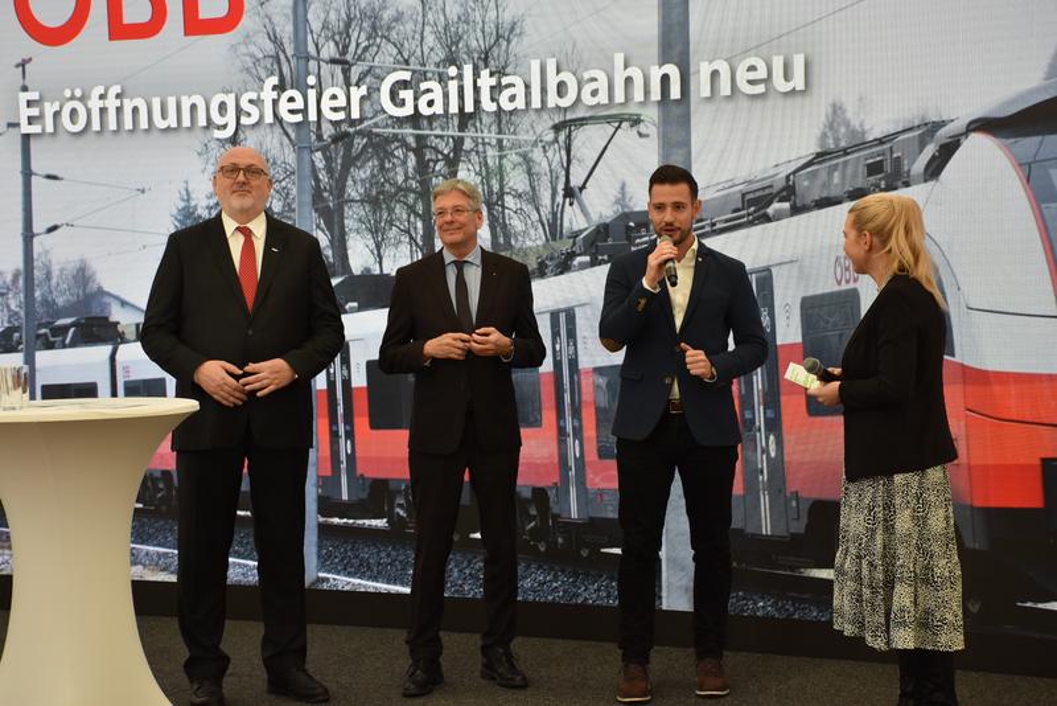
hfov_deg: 28.1
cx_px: 528
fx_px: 2115
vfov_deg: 18.9
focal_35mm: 72
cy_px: 353
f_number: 7.1
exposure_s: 1/160
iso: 800
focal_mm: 48
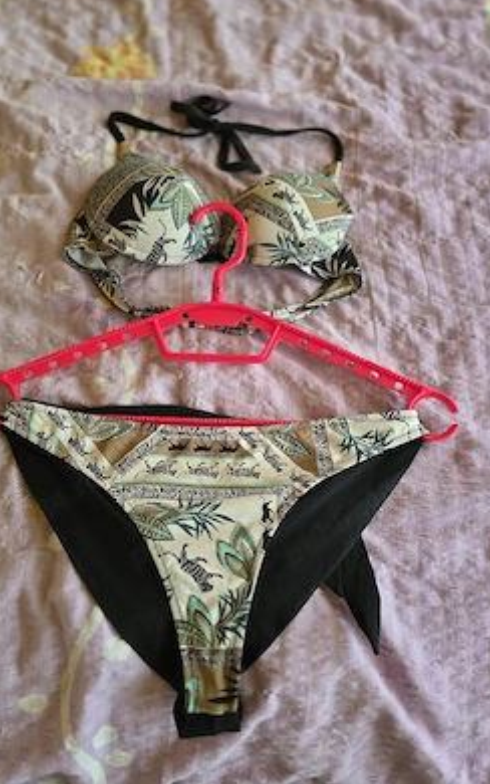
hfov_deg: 49.3
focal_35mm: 25
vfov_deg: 72.5
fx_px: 534
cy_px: 384
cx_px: 233
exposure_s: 1/60.2
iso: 800
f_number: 1.7
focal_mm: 6.3
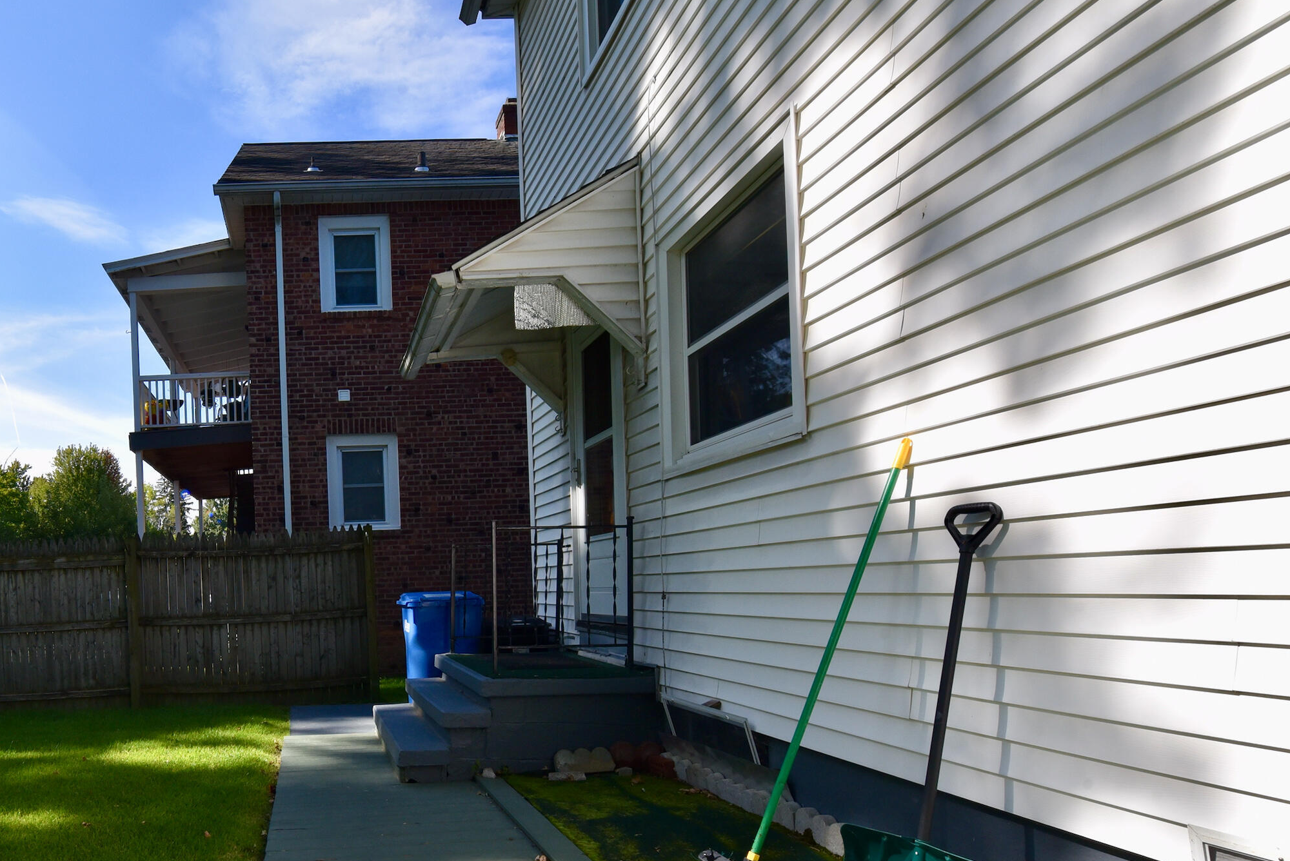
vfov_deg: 57.6
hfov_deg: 75.3
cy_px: 603
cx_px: 323
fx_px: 753
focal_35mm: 21
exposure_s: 1/640
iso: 800
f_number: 13
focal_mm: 14
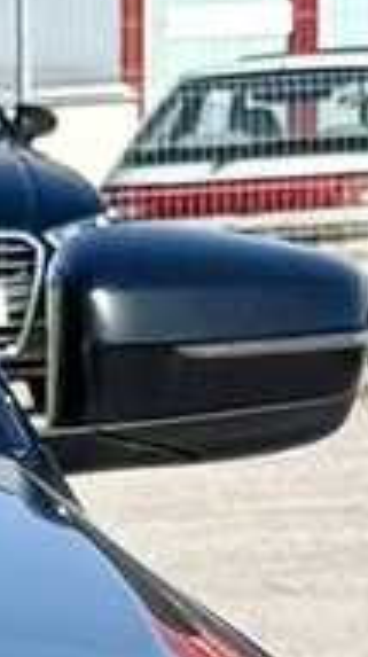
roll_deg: +1.9
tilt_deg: -8.9
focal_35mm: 439
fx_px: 7639
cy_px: 1293
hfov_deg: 2.7
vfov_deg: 4.8
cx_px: -1334
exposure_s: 1/4878
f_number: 1.78
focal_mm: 6.76
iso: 64
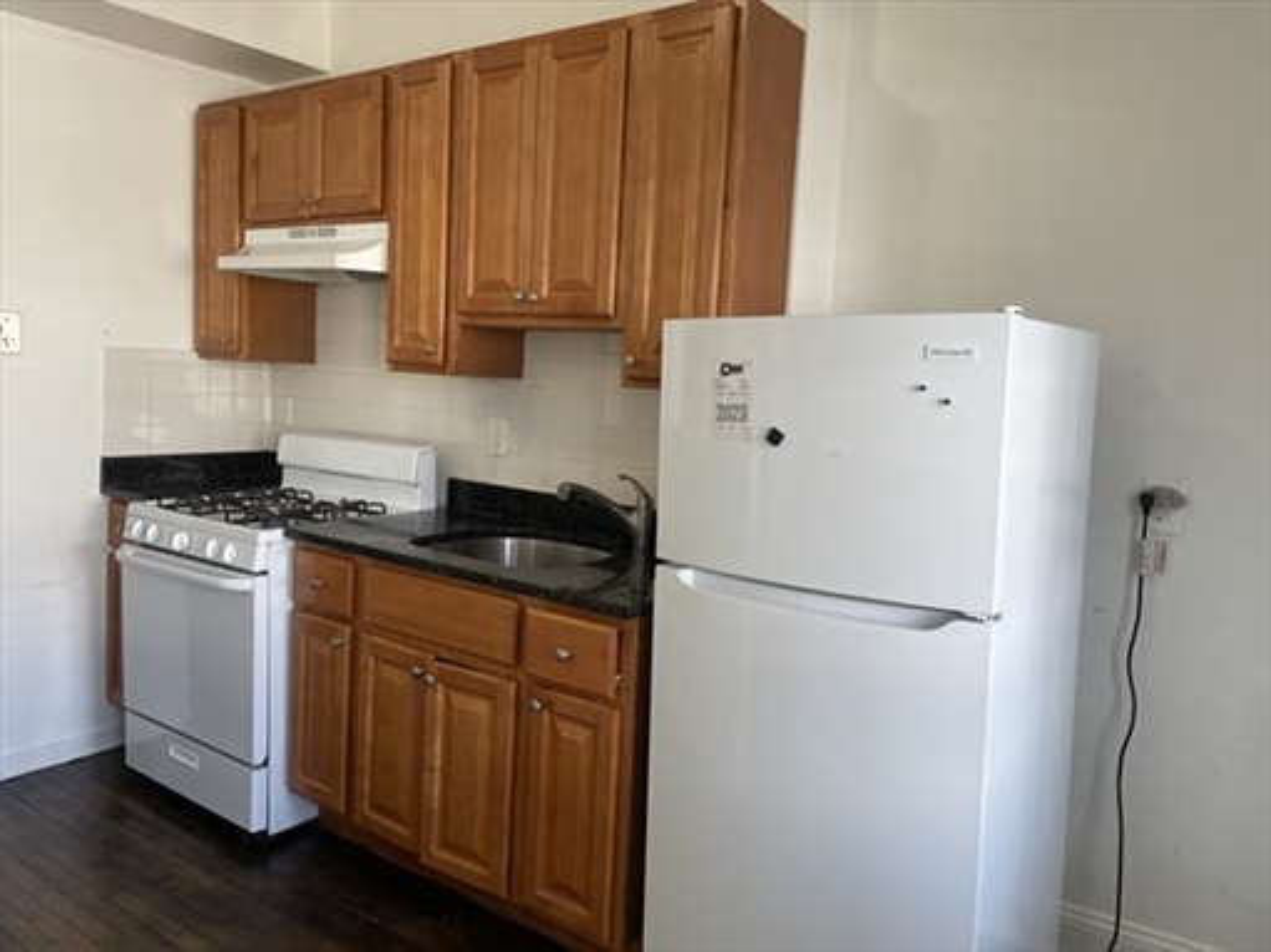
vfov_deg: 53.0
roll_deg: -2.3
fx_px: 954
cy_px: 476
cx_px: 636
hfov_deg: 67.3
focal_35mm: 26
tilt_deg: -5.5
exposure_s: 1/120
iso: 80
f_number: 1.6
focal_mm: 4.2
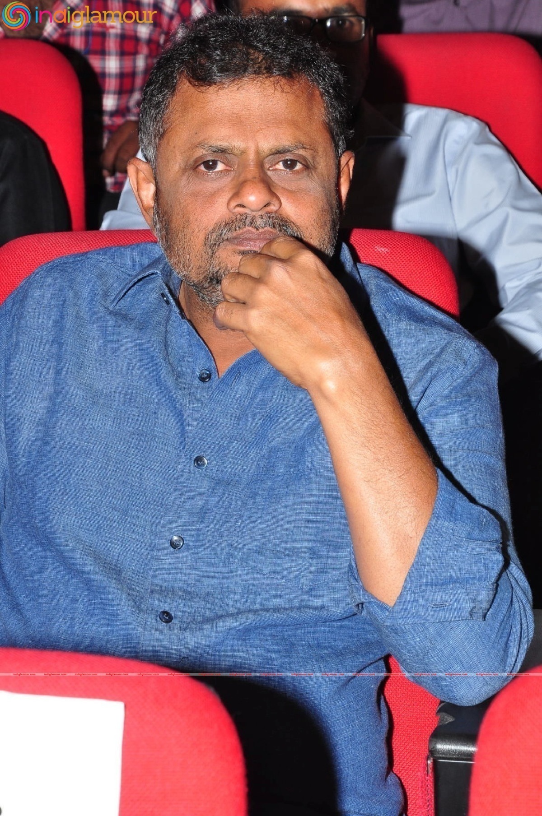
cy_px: 408
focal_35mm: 128
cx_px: 271
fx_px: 2888
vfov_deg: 16.1
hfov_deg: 10.7
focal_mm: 85
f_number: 13
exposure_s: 1/125
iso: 500
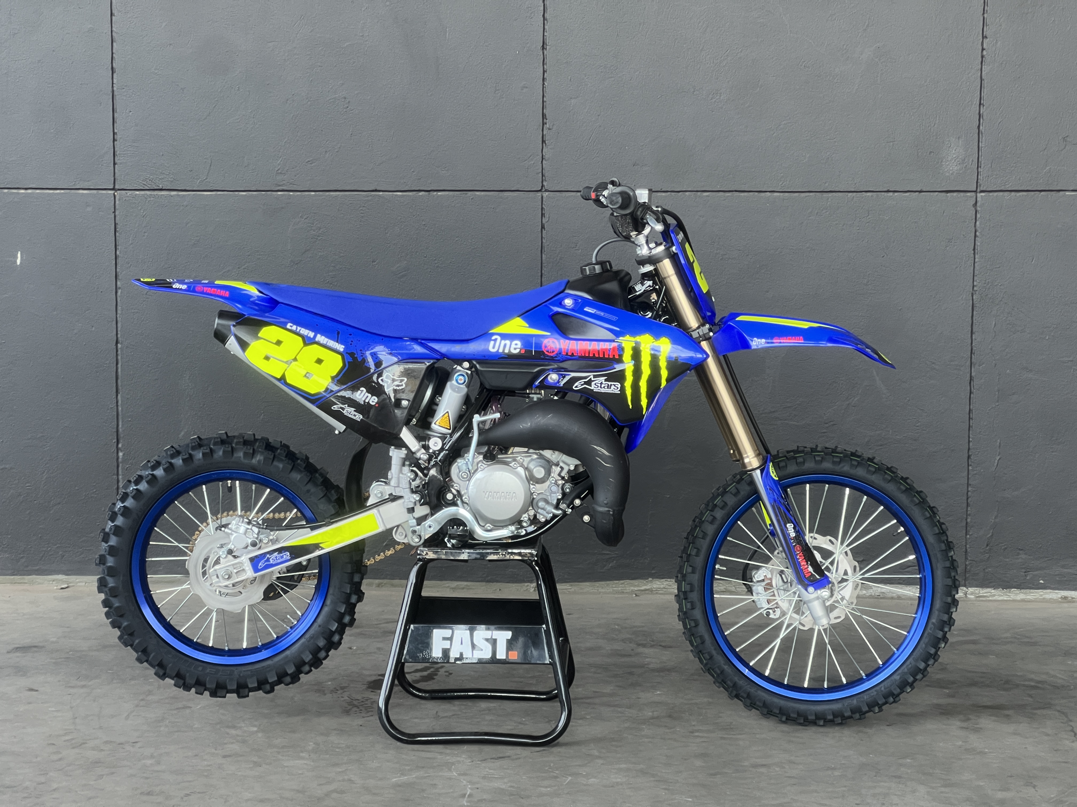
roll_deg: -0.5
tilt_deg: -6.8
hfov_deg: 25.3
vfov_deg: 19.1
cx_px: 538
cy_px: 404
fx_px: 2396
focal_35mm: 77
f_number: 2.8
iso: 125
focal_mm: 9
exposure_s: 1/99
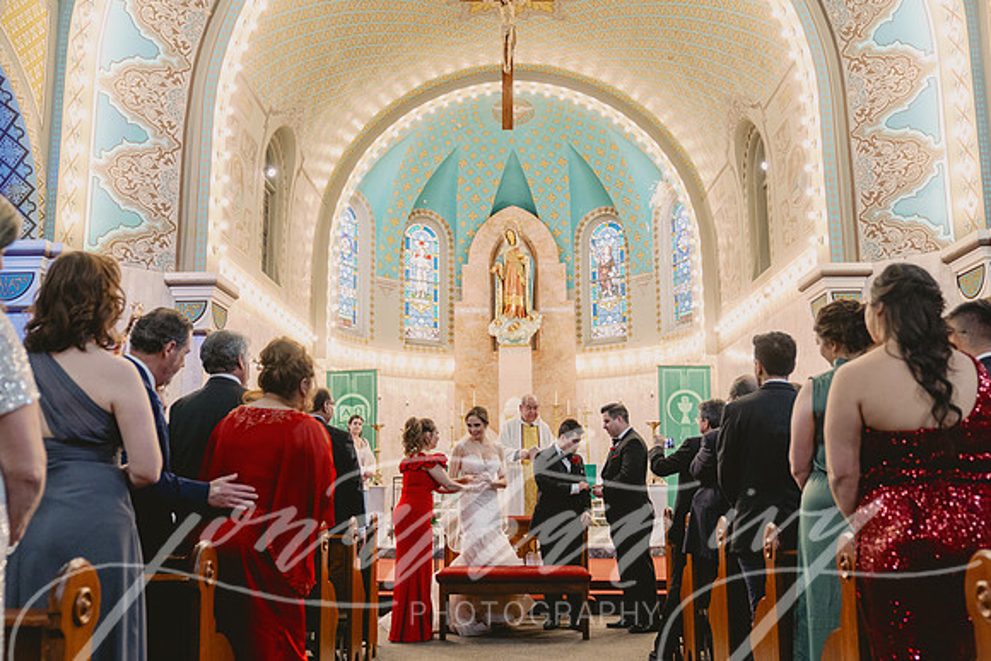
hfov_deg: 58.7
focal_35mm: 32
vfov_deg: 41.1
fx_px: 881
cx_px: 496
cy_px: 330
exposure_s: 1/125
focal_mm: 32
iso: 1600
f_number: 2.8
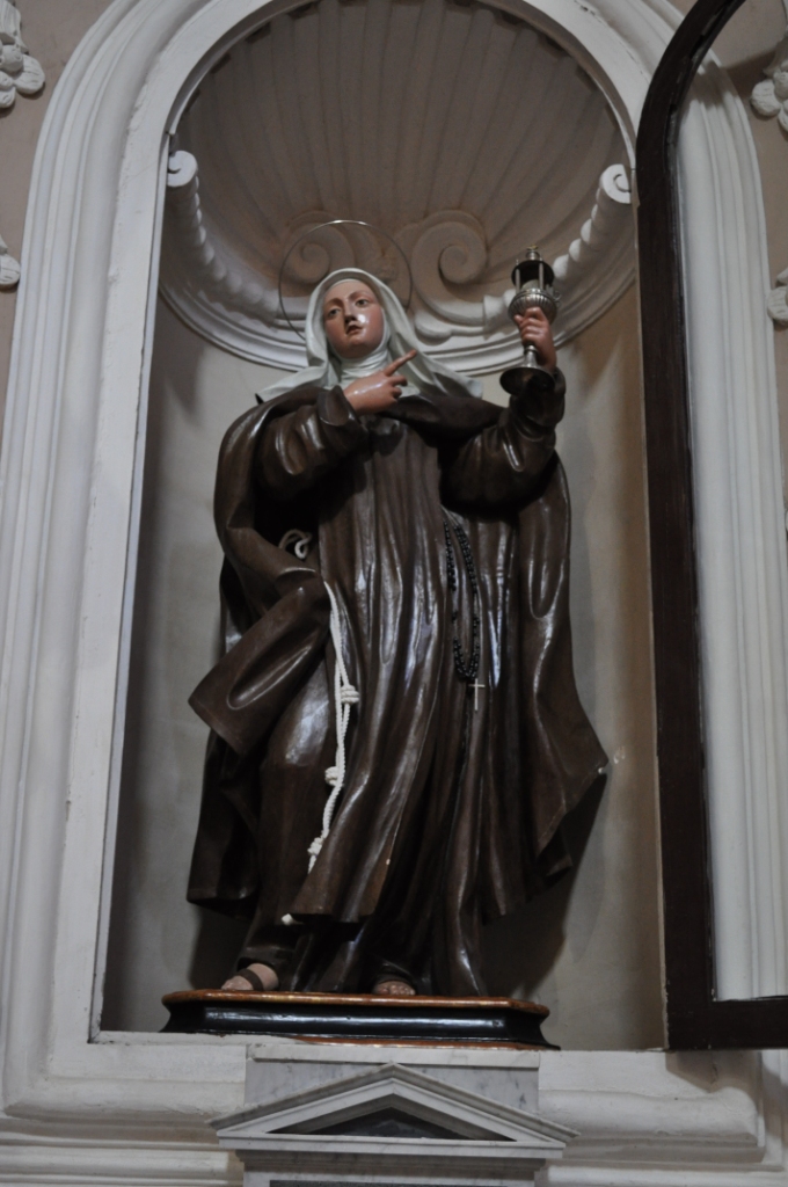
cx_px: 394
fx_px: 1580
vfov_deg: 41.2
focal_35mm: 48
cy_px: 594
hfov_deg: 28.0
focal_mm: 32
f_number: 4.8
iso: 1250
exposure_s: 1/30
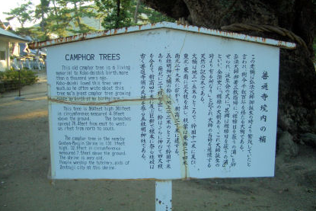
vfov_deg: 35.9
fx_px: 325
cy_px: 96
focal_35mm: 37
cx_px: 157
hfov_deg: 51.9
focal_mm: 5.8
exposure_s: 1/125
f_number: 2.6
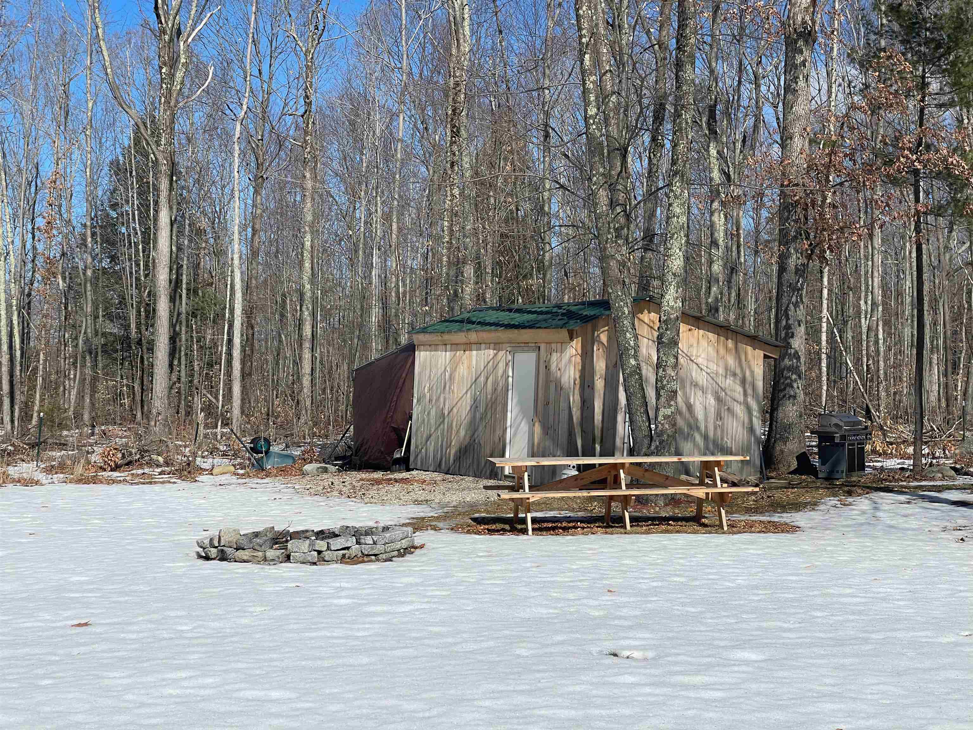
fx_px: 1462
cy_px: 365
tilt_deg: +2.1
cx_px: 486
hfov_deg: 36.8
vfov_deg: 28.0
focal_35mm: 52
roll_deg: -3.3
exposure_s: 1/3195
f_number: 2
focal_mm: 6
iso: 25
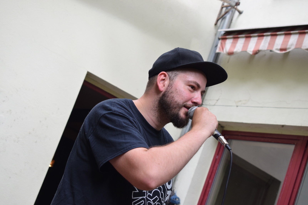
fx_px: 706
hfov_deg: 24.6
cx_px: 154
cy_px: 102
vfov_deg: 16.6
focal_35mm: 82
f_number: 5.6
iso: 400
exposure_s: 1/125
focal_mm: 55
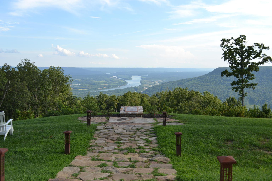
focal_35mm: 33
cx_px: 136
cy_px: 90
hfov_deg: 57.2
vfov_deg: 40.0
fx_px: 249
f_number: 6.3
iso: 100
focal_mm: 22
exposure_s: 1/200
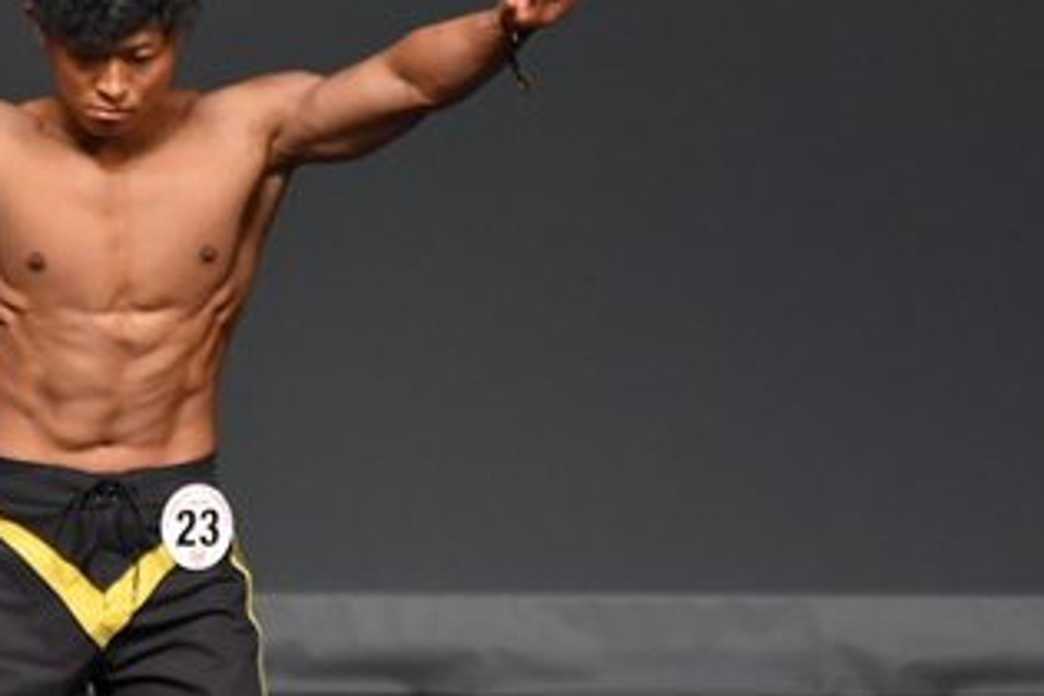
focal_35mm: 848
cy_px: 573
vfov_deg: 1.6
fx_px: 24590
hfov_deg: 2.4
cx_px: 370
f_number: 5.6
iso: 2000
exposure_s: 1/400
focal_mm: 230
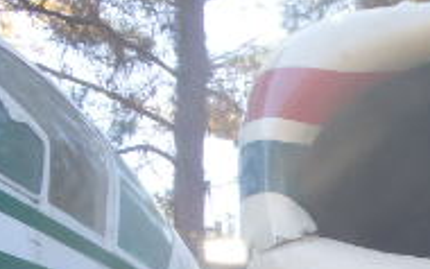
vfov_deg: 12.0
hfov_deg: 17.7
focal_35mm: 100
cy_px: 502
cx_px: 717
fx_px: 1173
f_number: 3.9
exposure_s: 1/100
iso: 125
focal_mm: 5
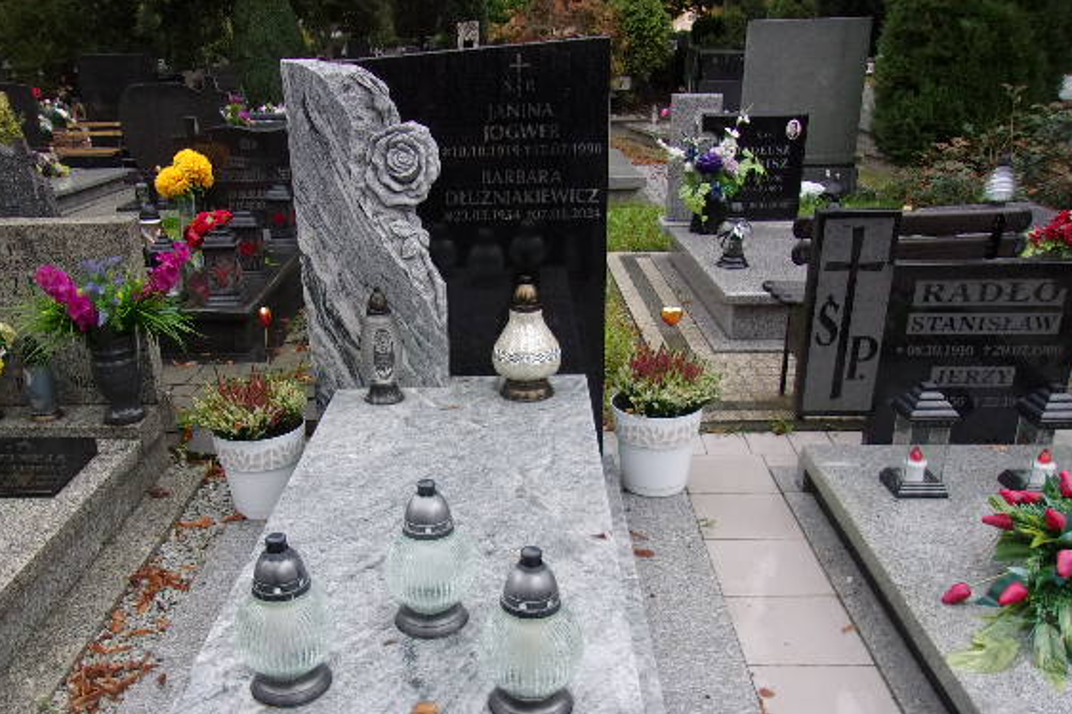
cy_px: 424
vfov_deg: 40.9
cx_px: 479
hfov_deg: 58.6
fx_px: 952
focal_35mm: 32
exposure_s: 1/34
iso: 109
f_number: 3
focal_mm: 4.9
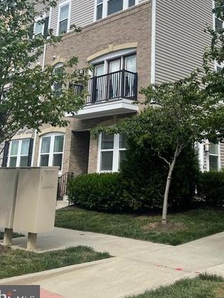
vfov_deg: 44.0
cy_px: 67
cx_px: 144
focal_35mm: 41
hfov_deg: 34.9
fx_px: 354
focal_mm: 5.1
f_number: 1.6
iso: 32
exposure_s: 1/3663
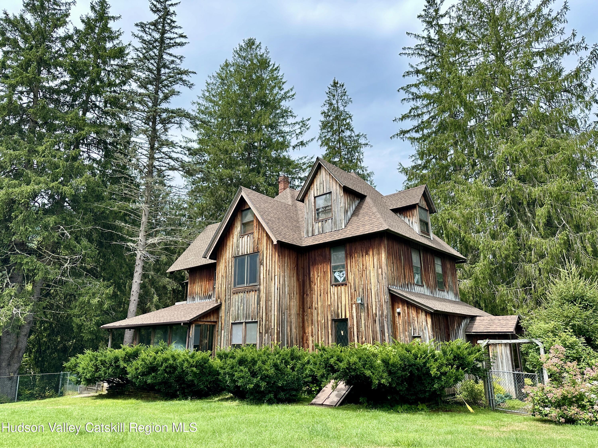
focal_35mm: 24
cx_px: 299
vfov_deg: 56.8
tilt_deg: +16.4
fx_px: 415
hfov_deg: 71.6
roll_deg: +0.7
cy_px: 224
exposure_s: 1/2469
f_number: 1.78
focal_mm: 6.86
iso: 80
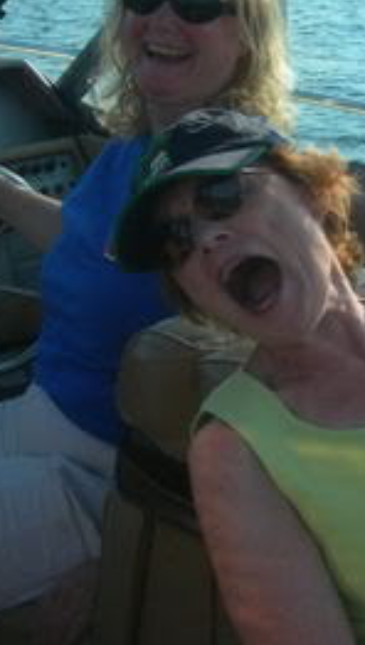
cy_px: 273
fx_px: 1732
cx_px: 377
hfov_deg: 11.9
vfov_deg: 21.1
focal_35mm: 101
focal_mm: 7.8
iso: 50
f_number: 4.8
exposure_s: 1/386
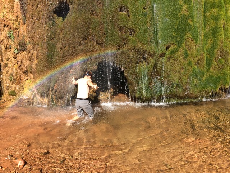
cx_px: 115
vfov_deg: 48.2
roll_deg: +0.0
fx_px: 193
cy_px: 86
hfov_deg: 61.7
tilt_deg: -14.1
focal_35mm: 29
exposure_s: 1/892
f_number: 2.2
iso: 32
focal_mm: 4.15
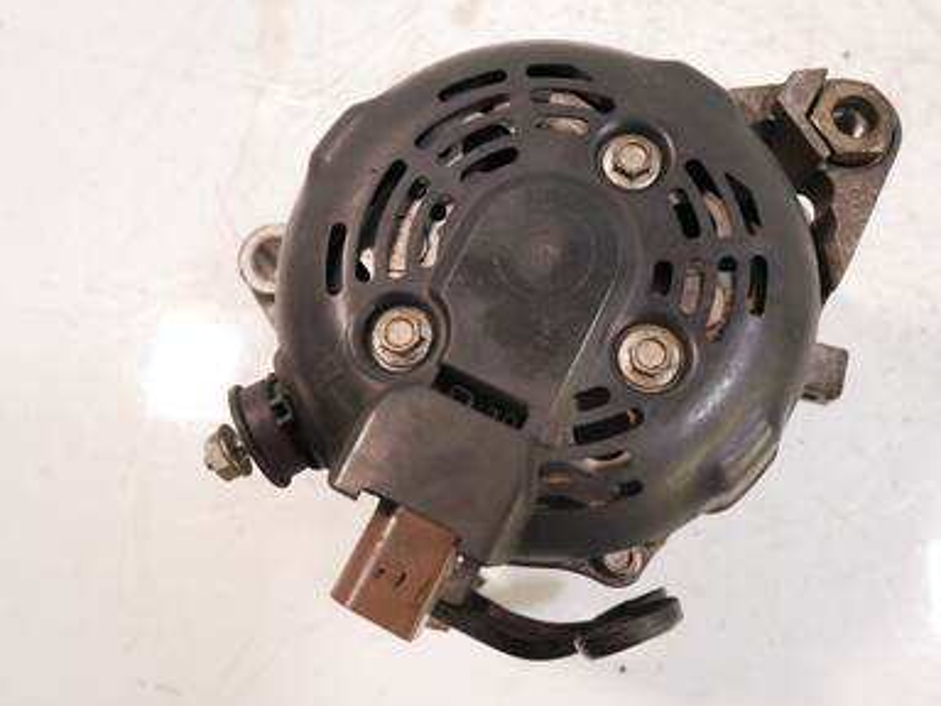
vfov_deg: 46.7
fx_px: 816
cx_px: 510
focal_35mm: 30
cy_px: 314
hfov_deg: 59.9
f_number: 3.5
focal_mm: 12
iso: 1600
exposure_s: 1/125
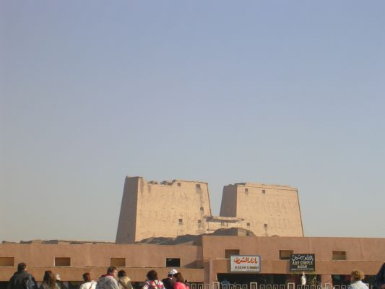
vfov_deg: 12.9
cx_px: 192
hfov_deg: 17.1
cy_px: 144
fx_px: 1279
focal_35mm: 115
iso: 50
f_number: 4.9
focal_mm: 17.4
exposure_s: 1/452
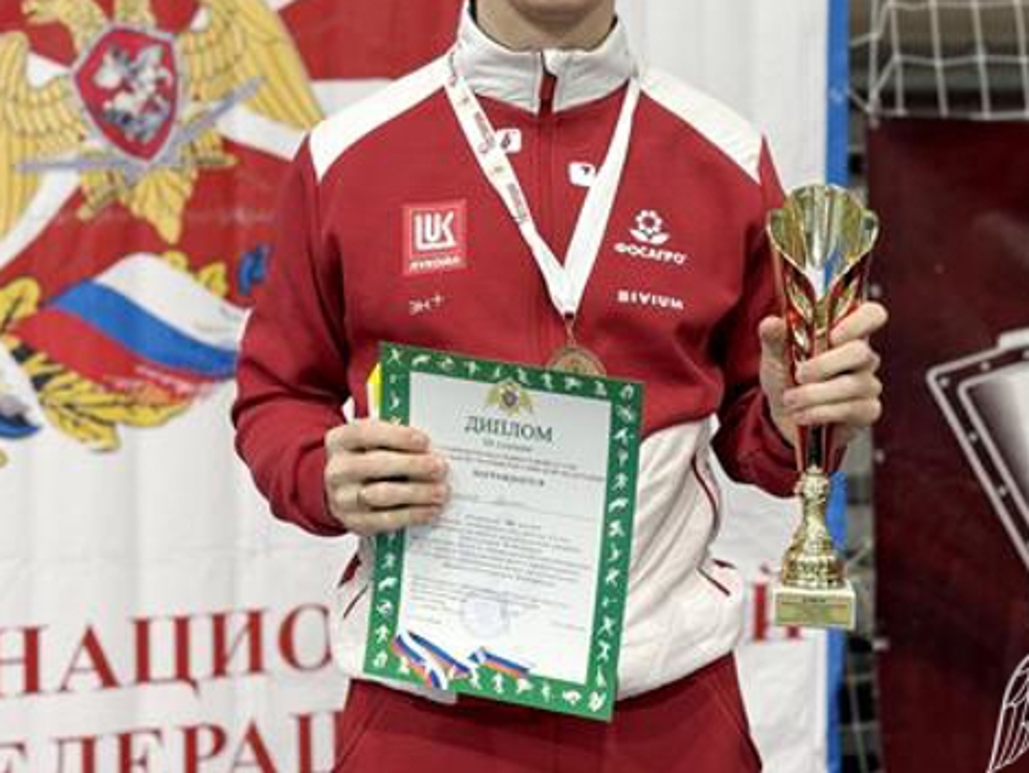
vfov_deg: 21.6
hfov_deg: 28.5
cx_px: 504
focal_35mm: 68
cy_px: 274
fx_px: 2022
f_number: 1.78
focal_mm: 6.76
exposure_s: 1/50
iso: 100
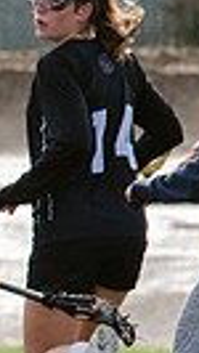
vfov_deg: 1.8
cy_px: 383
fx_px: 11385
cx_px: -735
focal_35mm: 1216
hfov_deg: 1.0
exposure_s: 1/2000
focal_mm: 175
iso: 400
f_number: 5.6
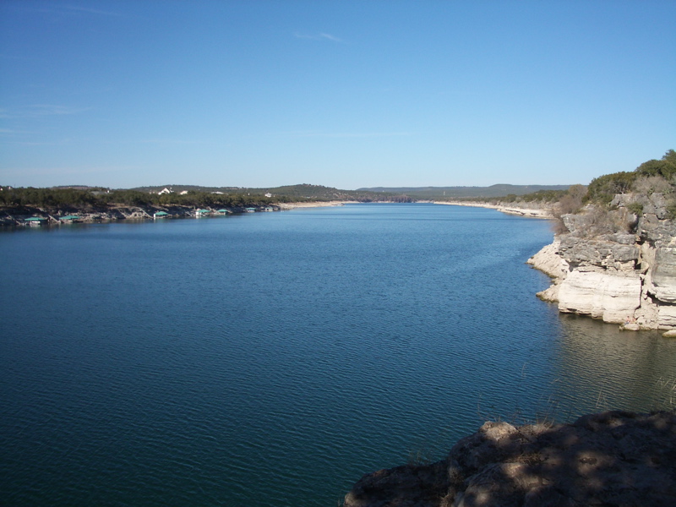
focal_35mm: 35
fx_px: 683
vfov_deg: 40.7
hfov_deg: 52.6
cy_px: 254
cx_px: 338
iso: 125
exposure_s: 1/120
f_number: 1.8
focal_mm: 6.9
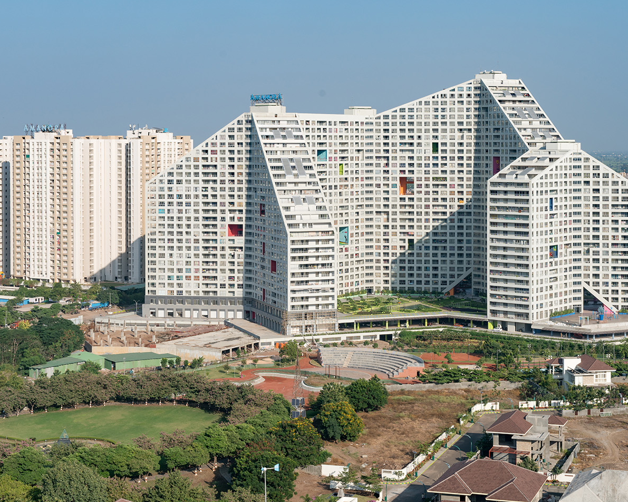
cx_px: 369
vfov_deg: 22.8
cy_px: 219
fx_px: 1245
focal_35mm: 67
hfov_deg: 28.3
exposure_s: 1/320
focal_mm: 50
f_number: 11
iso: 200
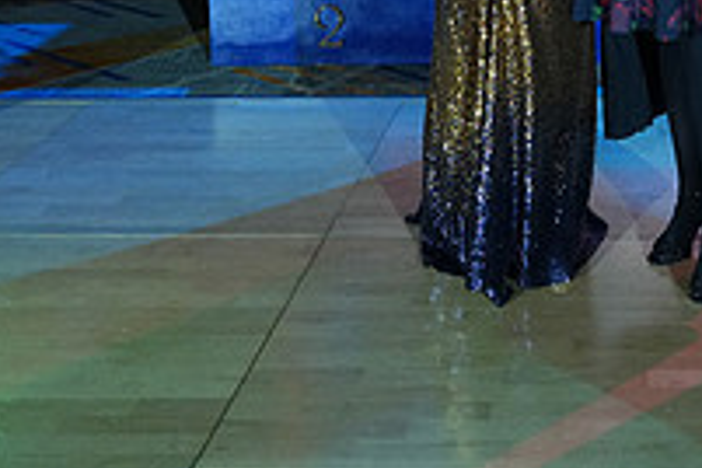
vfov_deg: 17.4
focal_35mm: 72
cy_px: -197
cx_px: 660
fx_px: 1404
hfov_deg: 26.9
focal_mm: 25
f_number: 5
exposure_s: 1/320
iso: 2500
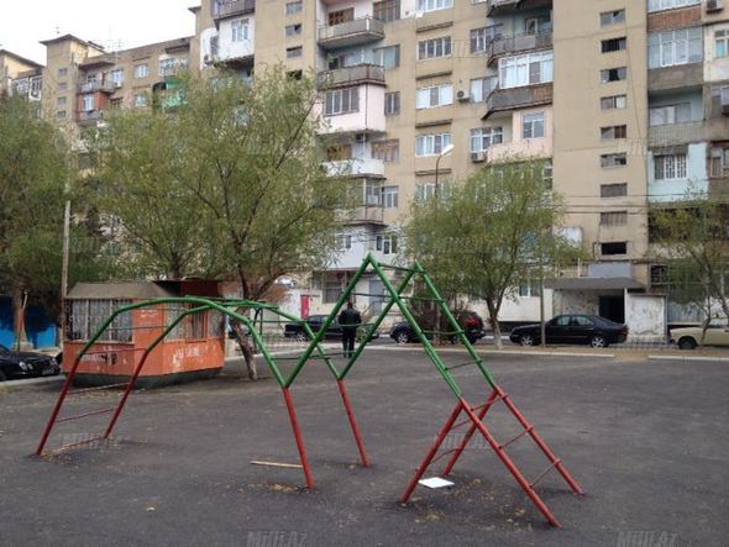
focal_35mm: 35
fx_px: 737
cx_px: 364
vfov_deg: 40.7
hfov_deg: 52.6
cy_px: 274
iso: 50
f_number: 2.4
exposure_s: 1/428
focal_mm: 4.28
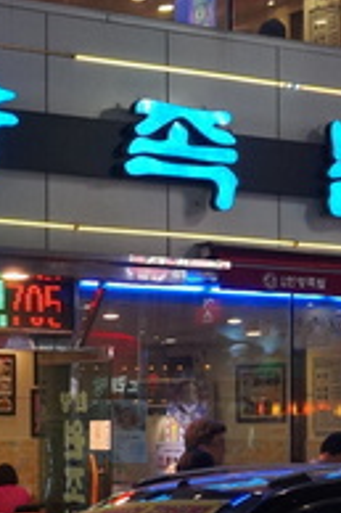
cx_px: -46
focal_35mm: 119
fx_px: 1694
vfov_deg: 17.1
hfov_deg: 11.3
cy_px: 378
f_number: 4
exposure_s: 1/160
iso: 640
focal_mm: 22
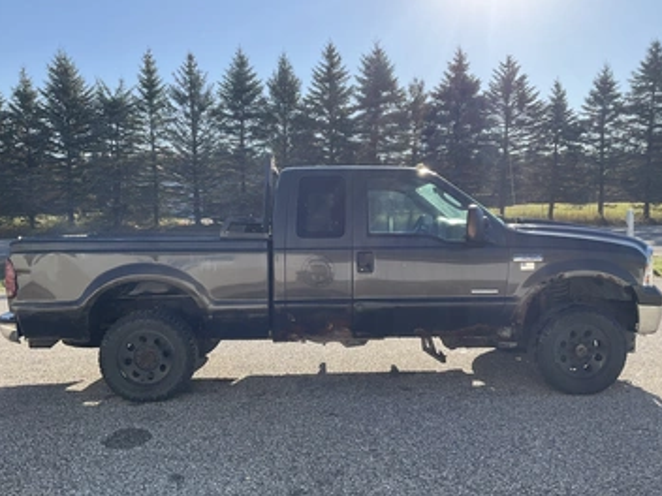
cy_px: 267
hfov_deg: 55.3
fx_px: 631
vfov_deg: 42.9
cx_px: 325
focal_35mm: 33
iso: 25
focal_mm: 3
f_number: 1.8
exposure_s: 1/1055
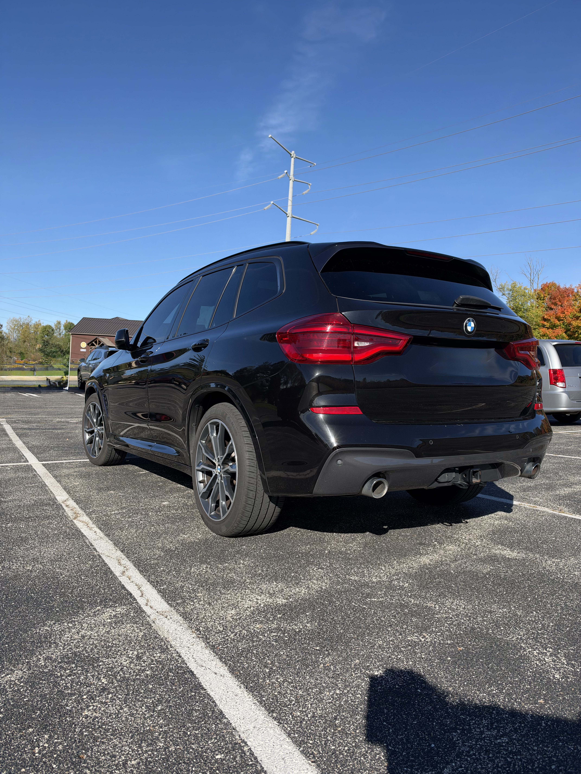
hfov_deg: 56.8
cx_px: 290
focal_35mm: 24
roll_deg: -3.2
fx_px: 537
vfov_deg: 71.6
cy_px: 387
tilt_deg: -1.2
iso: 64
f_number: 1.8
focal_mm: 6.93
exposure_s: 1/3096
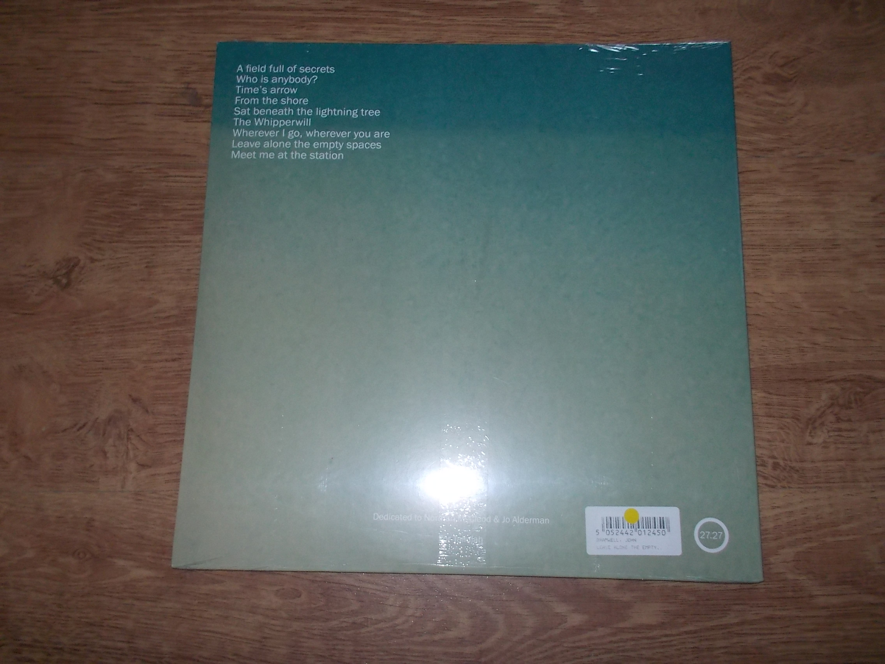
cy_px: 332
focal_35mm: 29
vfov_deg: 48.2
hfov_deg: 61.7
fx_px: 741
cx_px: 442
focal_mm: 4.1
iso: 200
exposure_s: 1/30
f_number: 3.3
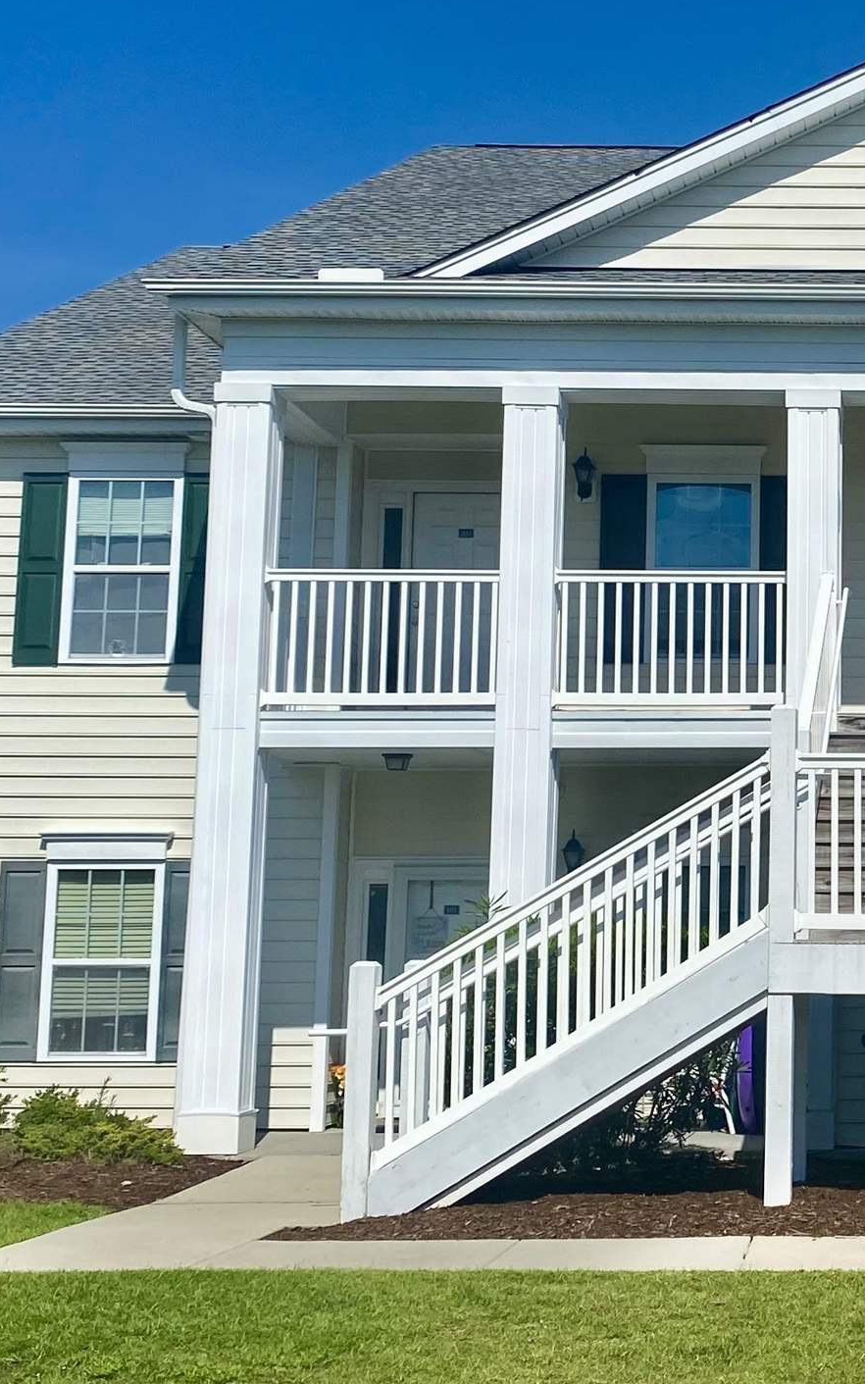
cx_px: 1031
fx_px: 2263
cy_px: 646
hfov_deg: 20.3
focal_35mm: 60
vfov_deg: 34.0
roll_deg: +0.2
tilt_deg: +8.6
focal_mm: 4.25
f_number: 1.8
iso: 32
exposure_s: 1/6410
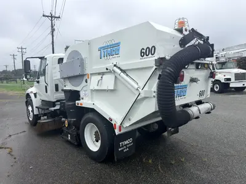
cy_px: 92
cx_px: 123
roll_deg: +1.2
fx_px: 171
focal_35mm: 24
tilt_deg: -5.4
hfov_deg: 71.6
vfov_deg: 56.8
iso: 64
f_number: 1.78
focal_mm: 6.76
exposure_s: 1/2033
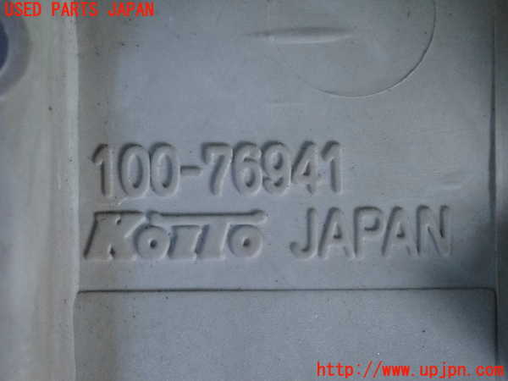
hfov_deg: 19.6
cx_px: 254
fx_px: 1468
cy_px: 190
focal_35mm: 100
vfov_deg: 14.8
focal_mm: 18
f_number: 4.9
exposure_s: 1/125
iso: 2000
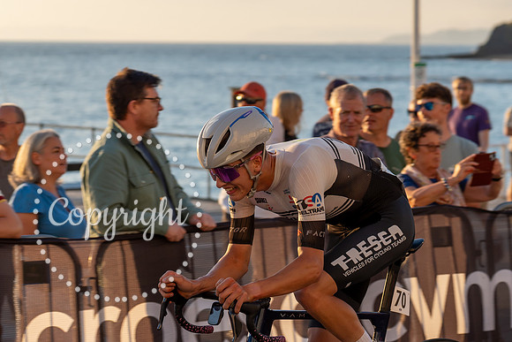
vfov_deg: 10.3
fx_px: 1891
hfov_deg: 15.4
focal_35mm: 133
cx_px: 189
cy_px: 234
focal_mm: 70
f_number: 3.5
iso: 200
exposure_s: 1/1000
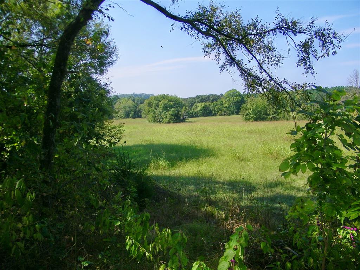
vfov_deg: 49.7
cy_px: 135
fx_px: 291
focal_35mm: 28
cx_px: 180
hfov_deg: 63.4
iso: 80
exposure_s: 1/200
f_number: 7
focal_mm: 5
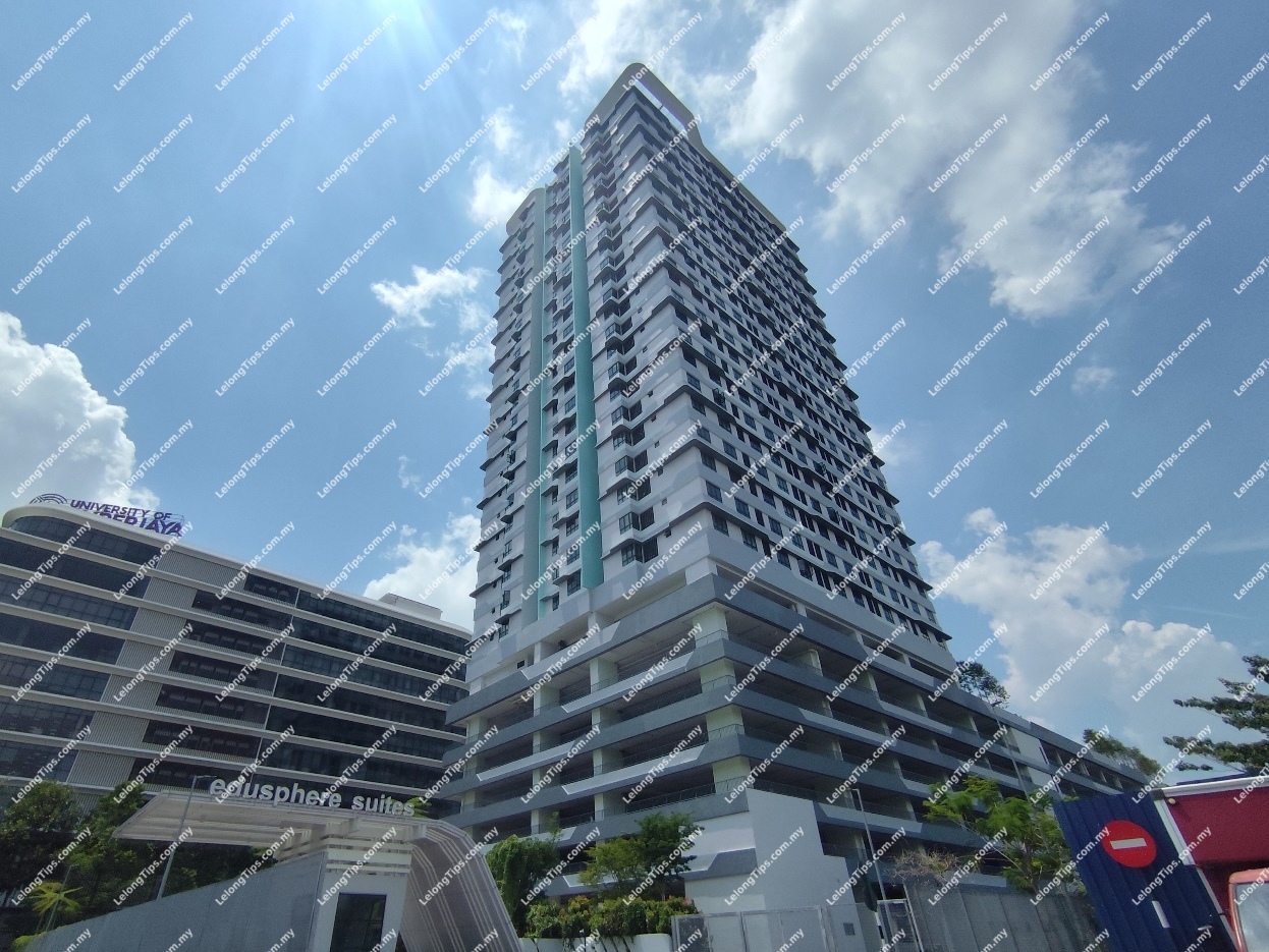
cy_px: 476
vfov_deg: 78.1
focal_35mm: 16
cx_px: 634
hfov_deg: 94.5
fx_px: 587
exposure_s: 1/5454
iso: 50
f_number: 2.2
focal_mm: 1.65
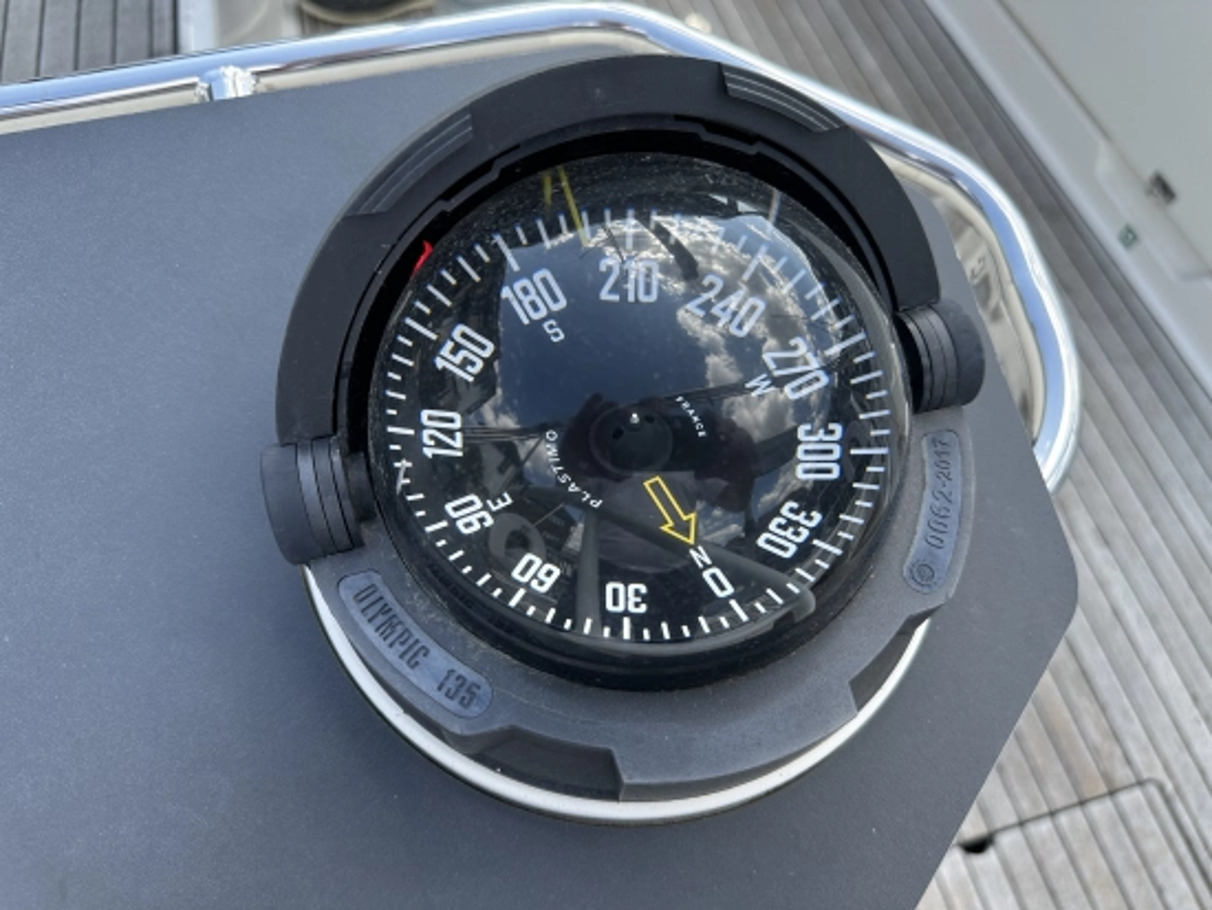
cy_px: 455
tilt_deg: -60.3
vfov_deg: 56.9
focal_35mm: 24
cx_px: 606
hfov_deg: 71.6
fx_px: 841
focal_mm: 6.86
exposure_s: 1/718
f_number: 1.78
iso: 80
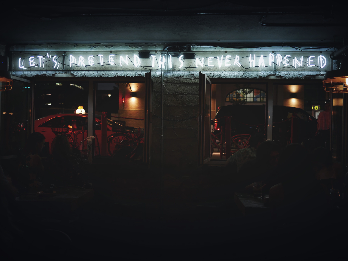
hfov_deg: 46.8
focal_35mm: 40
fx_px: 402
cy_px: 130
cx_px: 174
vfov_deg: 36.0
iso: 400
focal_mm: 20
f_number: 1.7
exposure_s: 1/40
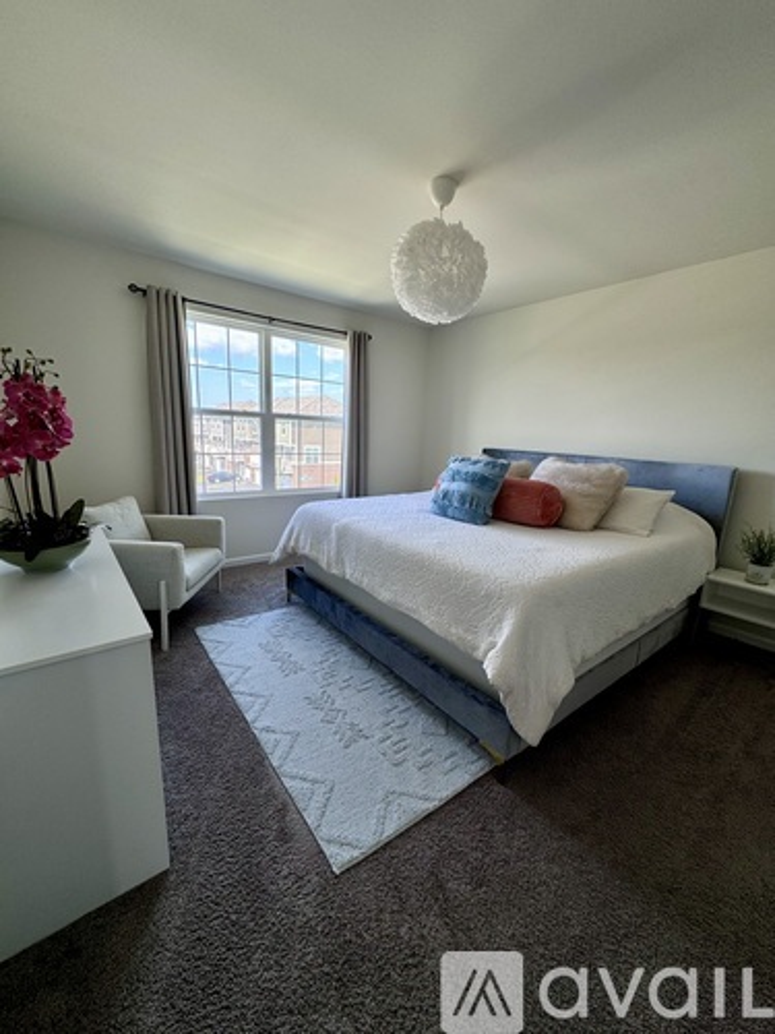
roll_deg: -2.3
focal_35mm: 14
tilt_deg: -11.9
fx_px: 418
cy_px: 517
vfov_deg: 102.1
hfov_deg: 85.7
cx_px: 388
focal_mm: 2.22
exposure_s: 1/99
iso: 64
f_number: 2.2
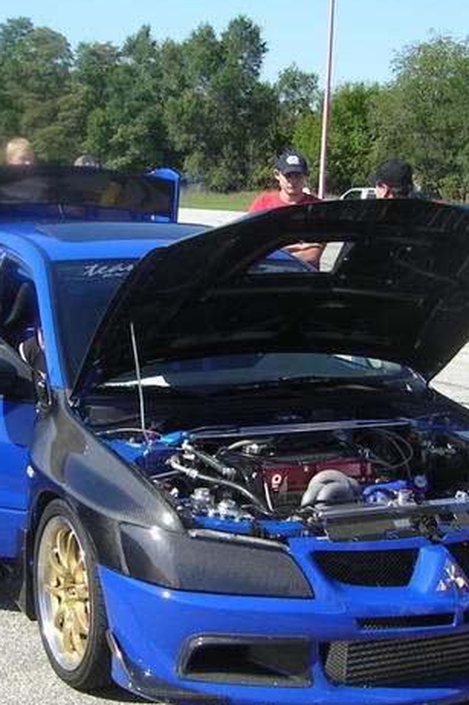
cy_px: 413
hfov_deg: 20.9
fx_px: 1271
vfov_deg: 30.9
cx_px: 205
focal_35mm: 65
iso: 50
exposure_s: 1/298
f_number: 4.8
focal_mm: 5.6
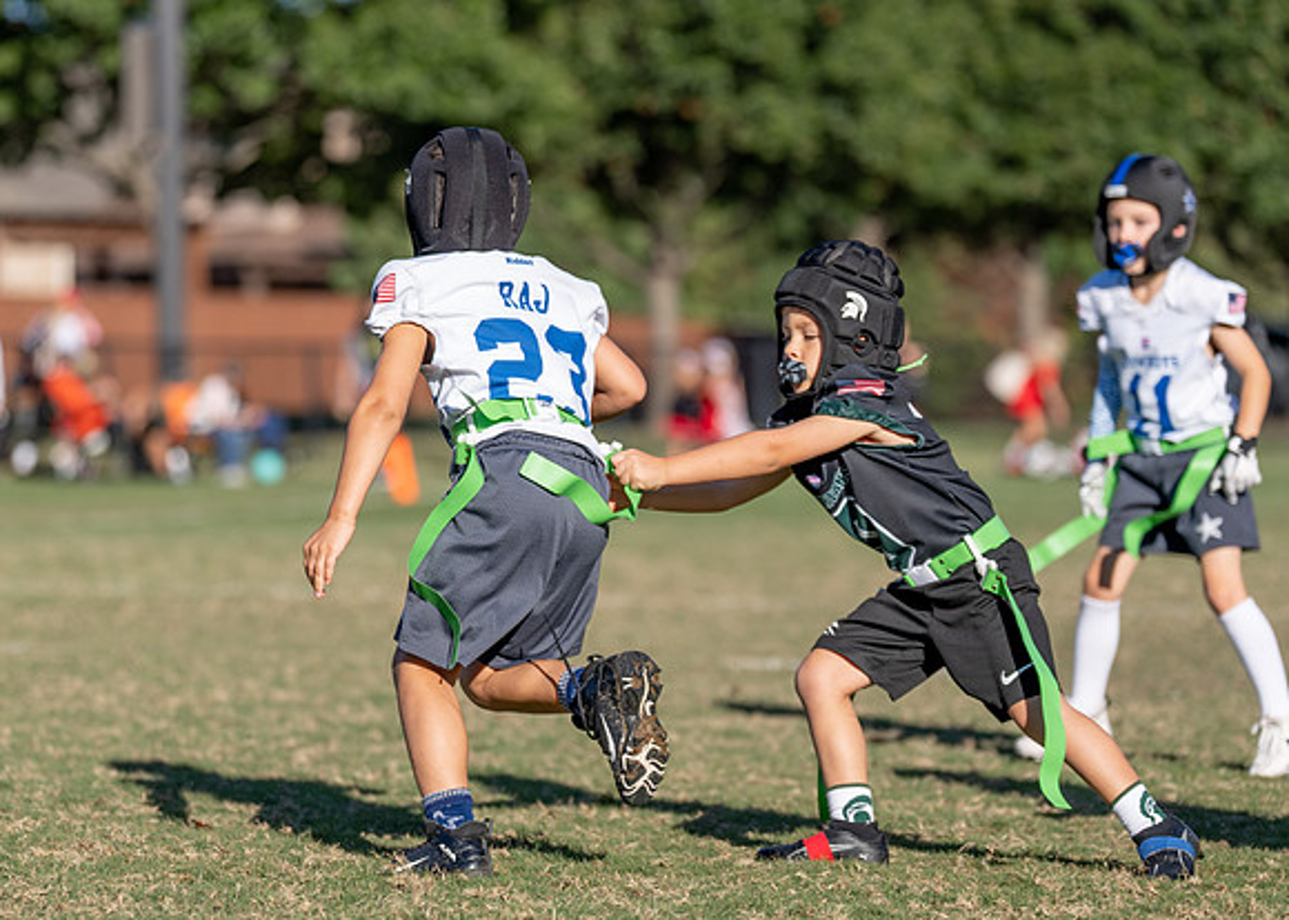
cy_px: 472
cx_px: 449
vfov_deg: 9.1
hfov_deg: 12.8
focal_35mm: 157
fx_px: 5750
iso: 100
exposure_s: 1/2000
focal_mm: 122
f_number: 2.8
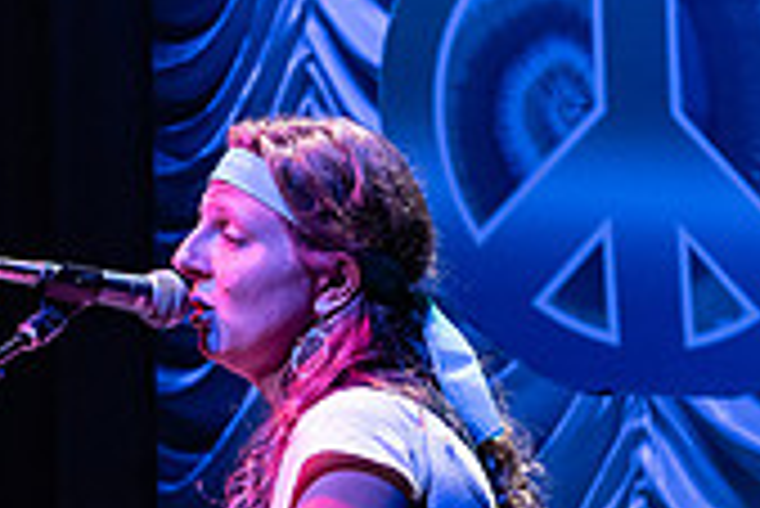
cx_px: 274
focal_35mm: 240
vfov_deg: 5.7
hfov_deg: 8.6
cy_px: 744
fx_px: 5071
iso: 1600
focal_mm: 70
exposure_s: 1/160
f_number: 5.6
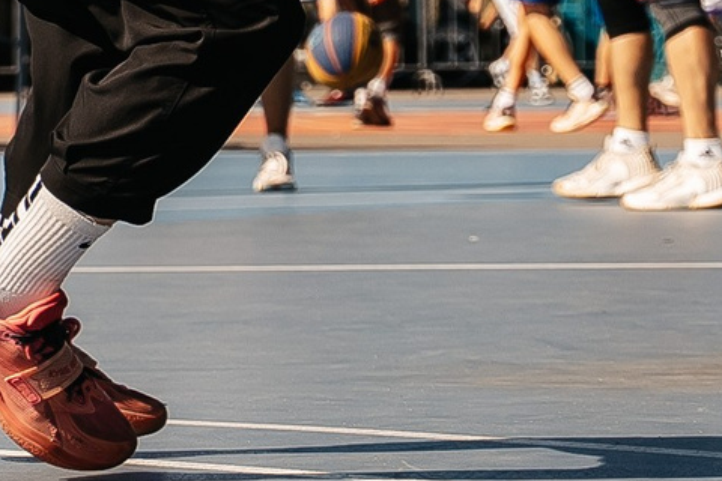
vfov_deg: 4.9
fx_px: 5535
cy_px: -247
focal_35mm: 276
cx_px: 149
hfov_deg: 7.5
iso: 100
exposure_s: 1/2000
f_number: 3.5
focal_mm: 50
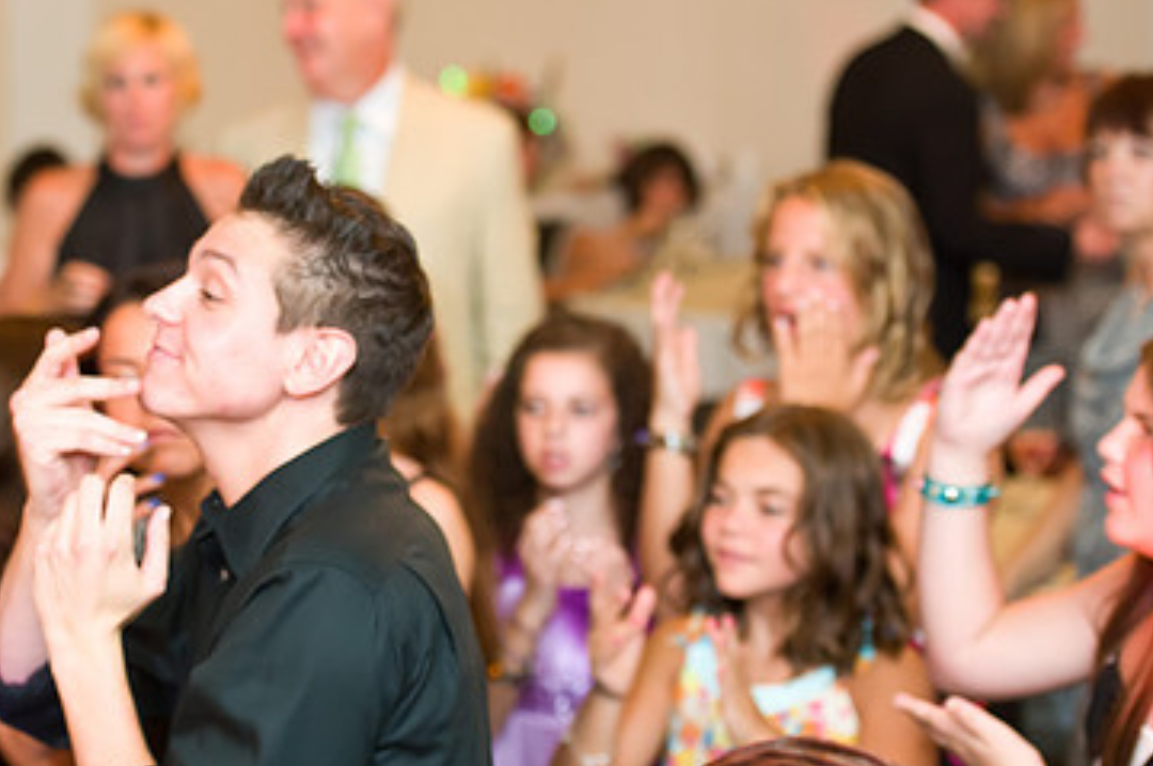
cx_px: 243
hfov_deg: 16.8
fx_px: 3870
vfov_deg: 11.3
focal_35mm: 121
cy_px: 369
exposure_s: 1/125
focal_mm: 75
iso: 1600
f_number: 3.2
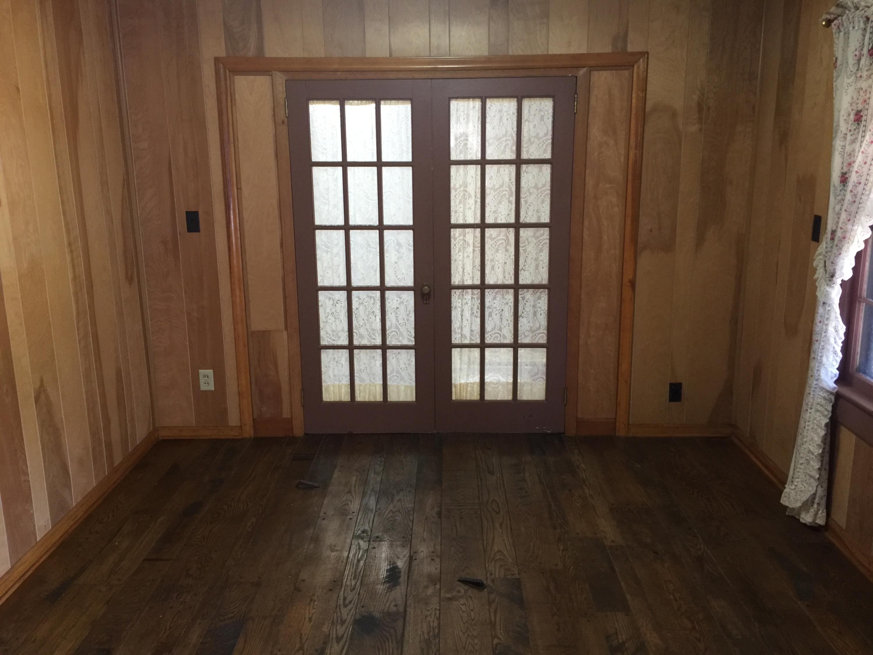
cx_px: 436
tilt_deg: -11.0
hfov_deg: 61.7
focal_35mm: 29
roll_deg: +0.6
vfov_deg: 48.2
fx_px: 731
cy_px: 328
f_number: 2.2
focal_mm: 4.15
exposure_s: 1/15
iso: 100
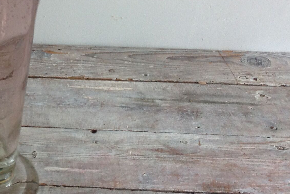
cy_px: 44
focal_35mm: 83
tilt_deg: -37.6
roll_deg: -0.6
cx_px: 13
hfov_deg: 23.6
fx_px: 669
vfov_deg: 16.4
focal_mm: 4.28
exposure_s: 1/15
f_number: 2.4
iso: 80
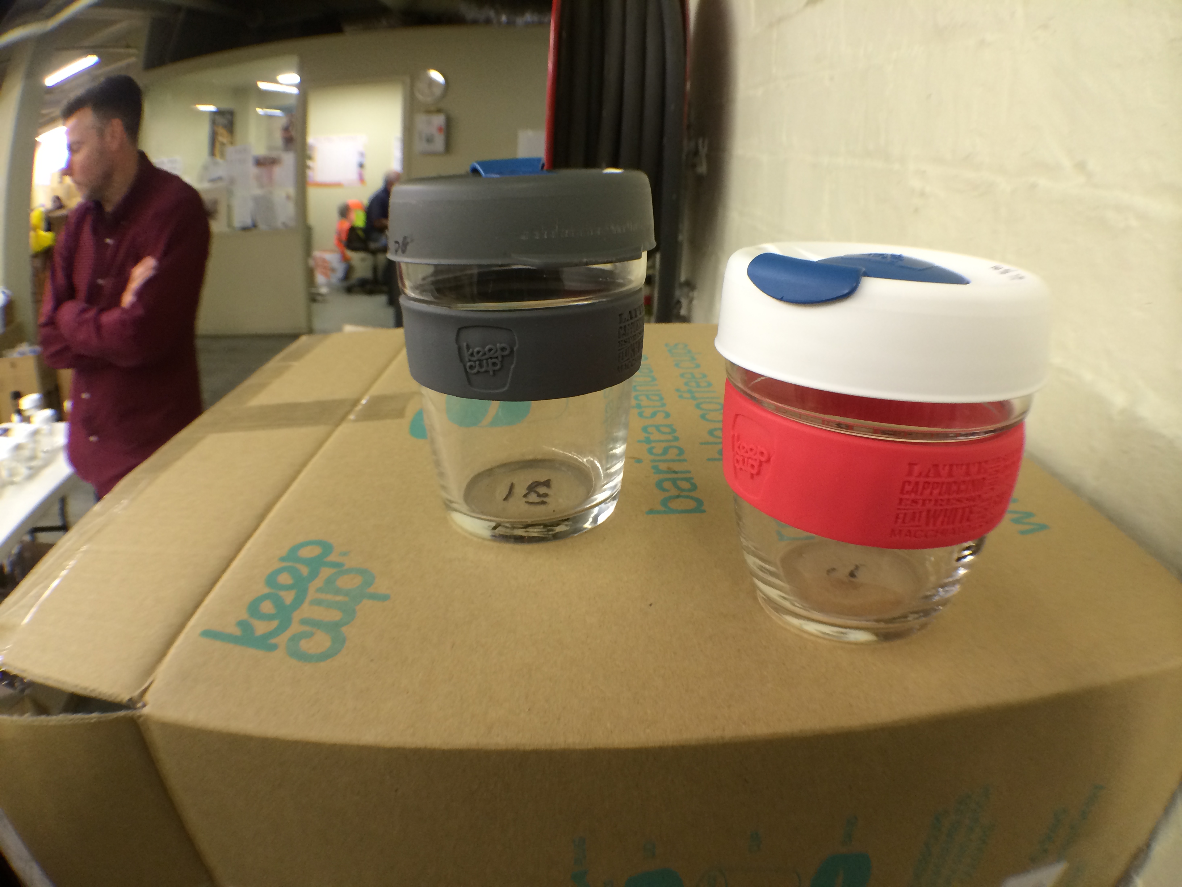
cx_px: 591
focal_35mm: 30
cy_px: 444
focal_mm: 4.12
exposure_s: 1/33
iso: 160
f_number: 2.2
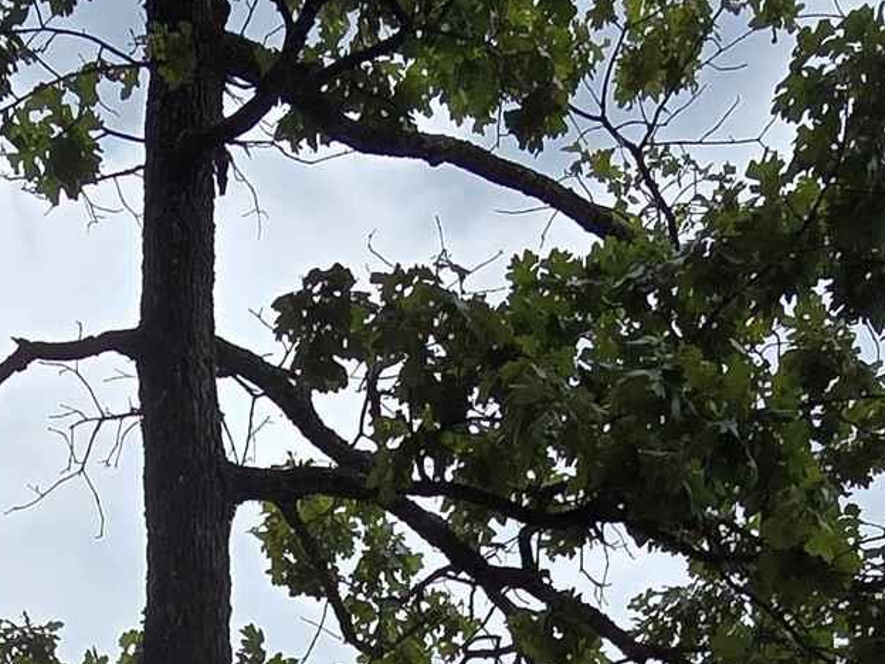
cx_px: 282
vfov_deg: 17.8
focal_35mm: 64
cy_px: 1239
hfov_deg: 30.0
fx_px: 1636
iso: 50
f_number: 2.2
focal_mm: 2.2
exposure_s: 1/1449
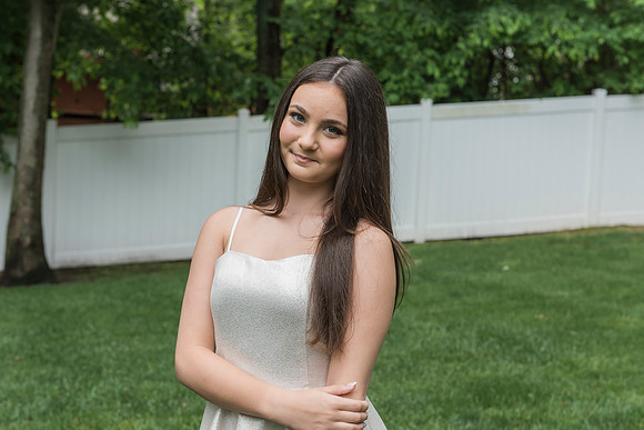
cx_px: 308
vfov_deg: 21.0
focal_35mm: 65
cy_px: 214
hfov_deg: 31.1
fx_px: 1157
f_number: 5.6
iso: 250
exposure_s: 1/160
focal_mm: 58
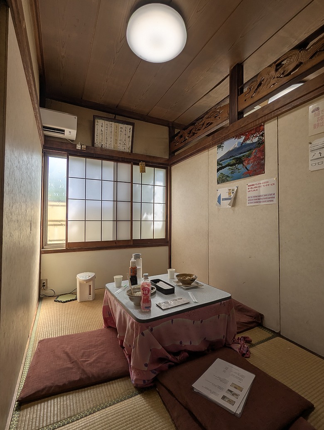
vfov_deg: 94.4
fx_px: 199
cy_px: 215
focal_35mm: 16
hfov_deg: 78.2
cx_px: 162
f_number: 2.2
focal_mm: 2.35
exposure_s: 1/352
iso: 45
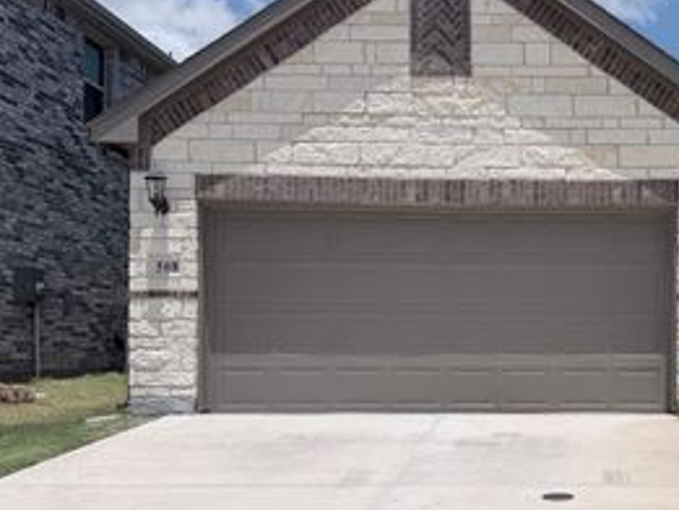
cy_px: 345
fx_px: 903
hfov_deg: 39.2
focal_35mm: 46
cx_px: 570
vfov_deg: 31.3
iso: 80
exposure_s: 1/10309
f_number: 1.78
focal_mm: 6.76
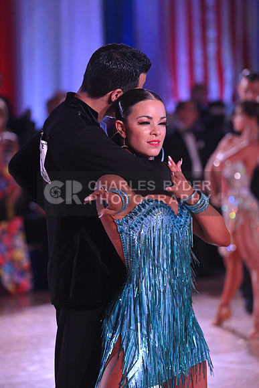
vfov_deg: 10.3
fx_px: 2157
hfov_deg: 6.9
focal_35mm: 200
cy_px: 194
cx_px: 130
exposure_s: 1/320
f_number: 5
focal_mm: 200
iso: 2500
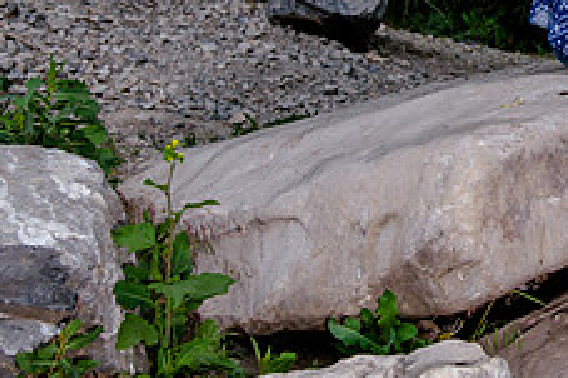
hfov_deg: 16.9
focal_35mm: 117
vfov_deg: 11.5
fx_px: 1845
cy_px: -37
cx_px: 652
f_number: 5
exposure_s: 1/250
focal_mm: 40
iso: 400
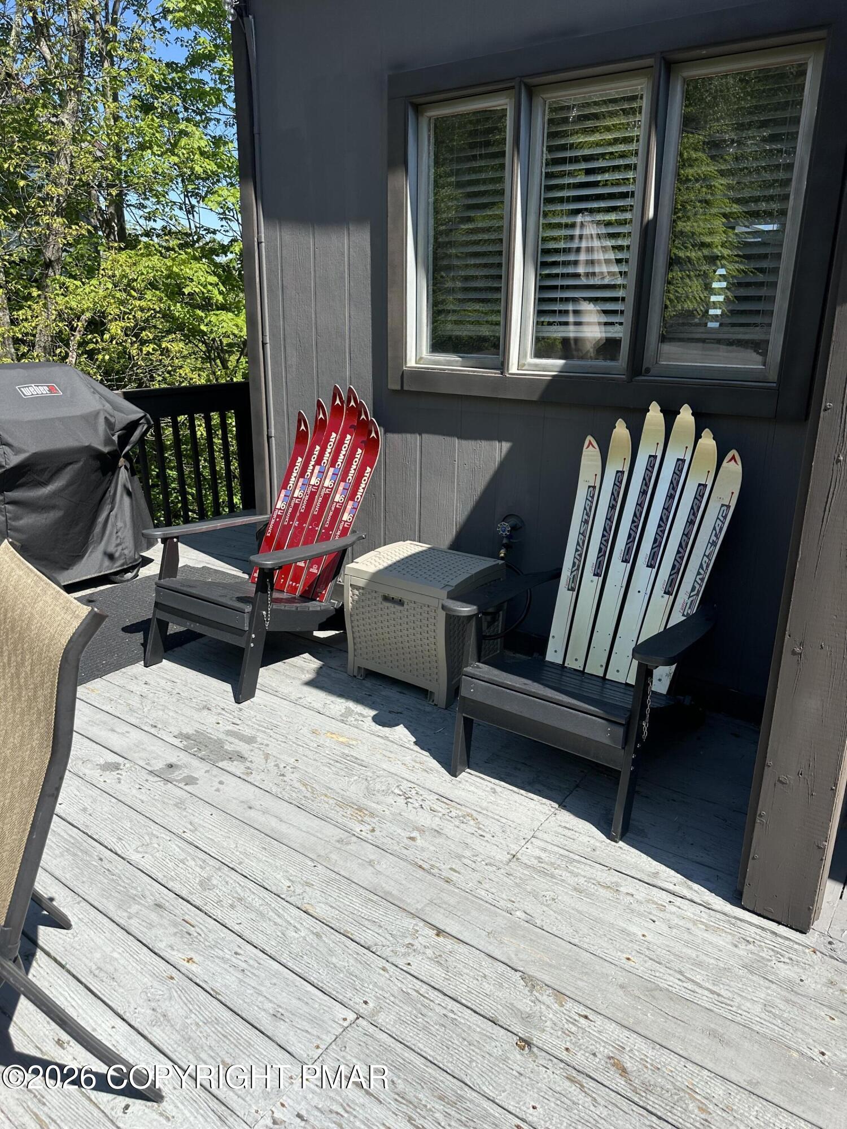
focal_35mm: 24
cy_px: 564
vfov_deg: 71.6
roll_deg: -1.5
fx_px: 783
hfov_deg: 56.8
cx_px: 424
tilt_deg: -16.5
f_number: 1.78
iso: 80
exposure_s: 1/3155
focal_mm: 6.86
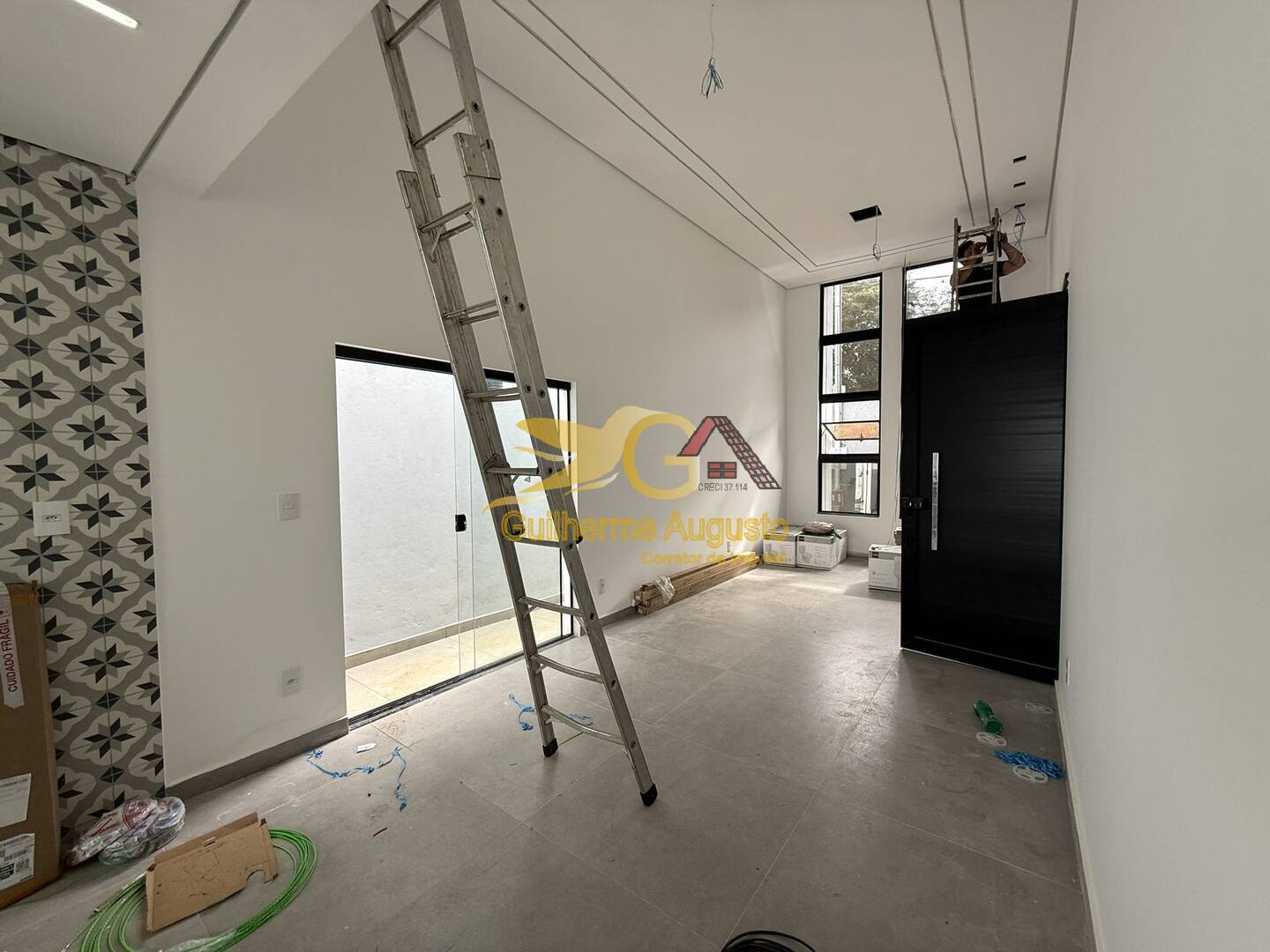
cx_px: 635
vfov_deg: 85.7
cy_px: 476
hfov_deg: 102.1
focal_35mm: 14
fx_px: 514
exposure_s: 1/99
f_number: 2.2
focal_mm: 2.22
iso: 50
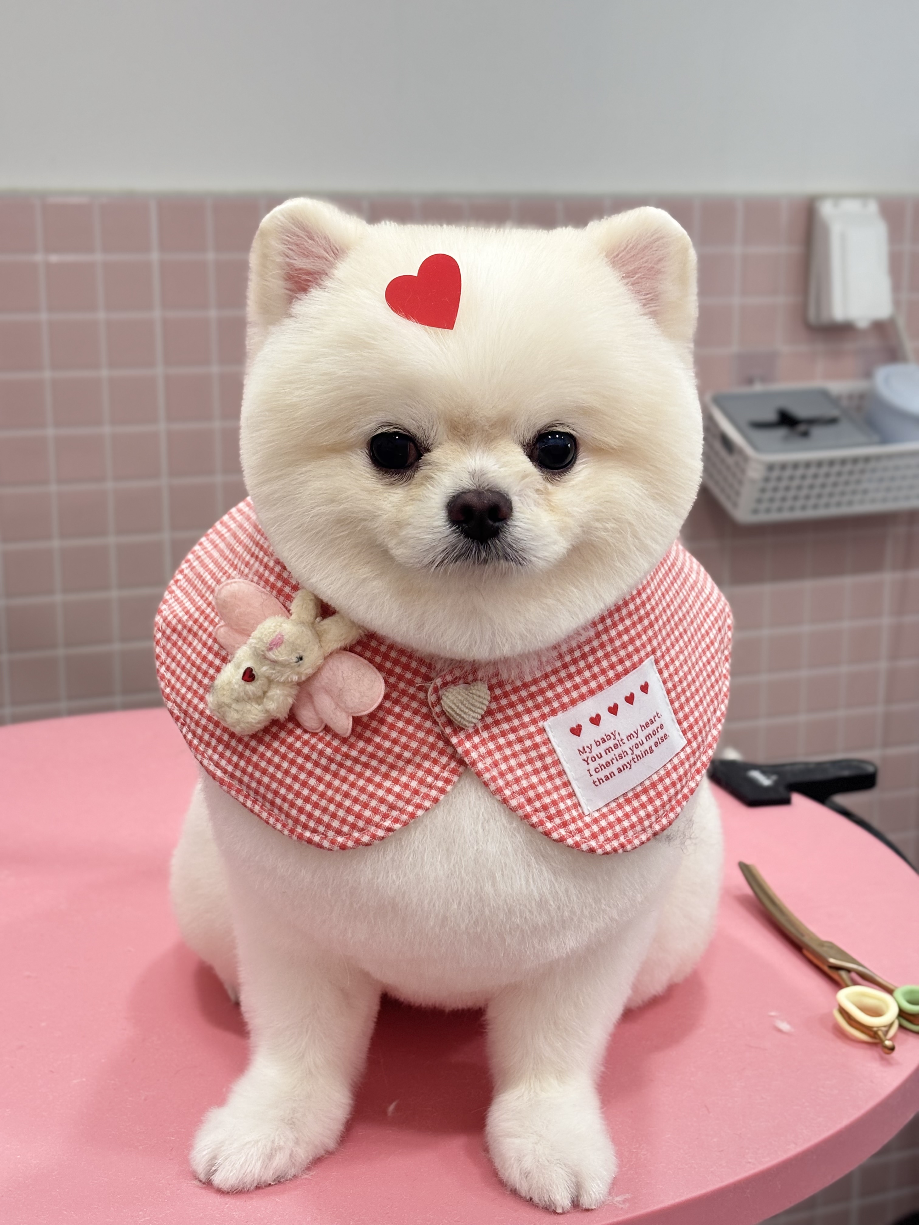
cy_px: 612
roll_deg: -0.7
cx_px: 460
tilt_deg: -13.4
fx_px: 1841
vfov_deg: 36.8
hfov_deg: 28.0
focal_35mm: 52
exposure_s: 1/60
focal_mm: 5.96
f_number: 1.6
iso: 160
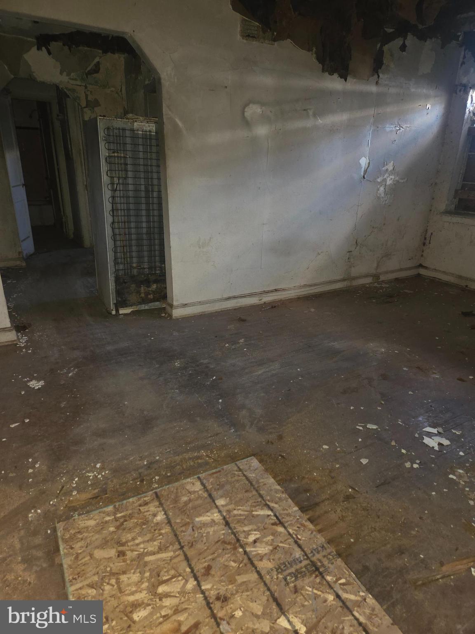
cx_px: 238
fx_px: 421
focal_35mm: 23
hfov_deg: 58.9
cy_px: 317
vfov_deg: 73.9
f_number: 1.8
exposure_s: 1/12
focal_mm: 5.4
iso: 250
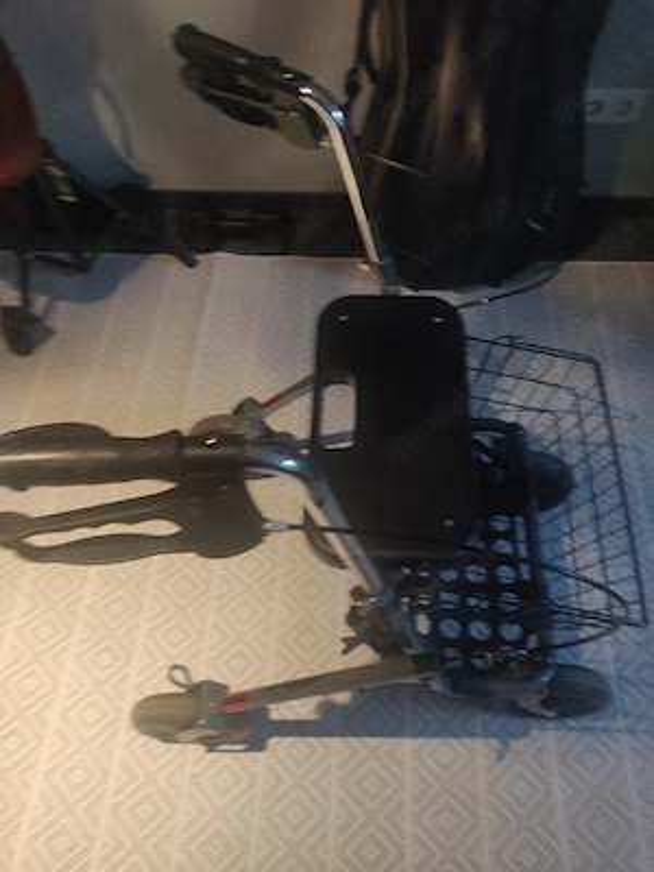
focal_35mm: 25
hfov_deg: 54.9
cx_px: 327
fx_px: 630
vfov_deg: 69.4
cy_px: 436
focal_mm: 4.25
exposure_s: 1/20
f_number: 1.7
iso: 640
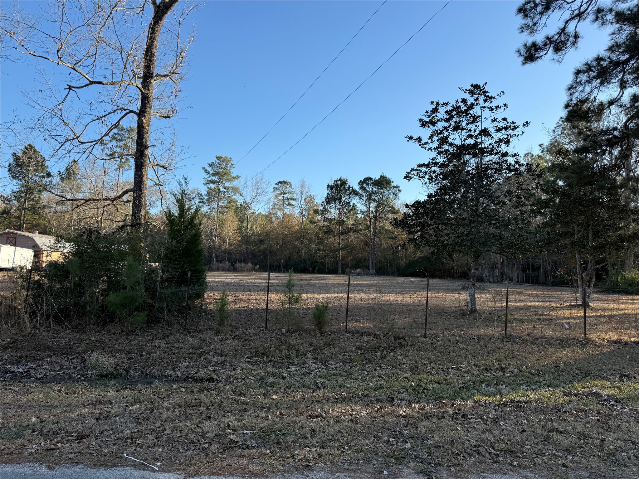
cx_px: 320
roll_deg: +0.1
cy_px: 240
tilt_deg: +6.1
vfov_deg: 56.8
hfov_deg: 71.6
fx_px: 443
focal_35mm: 24
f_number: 1.78
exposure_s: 1/2110
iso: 80
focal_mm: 6.76
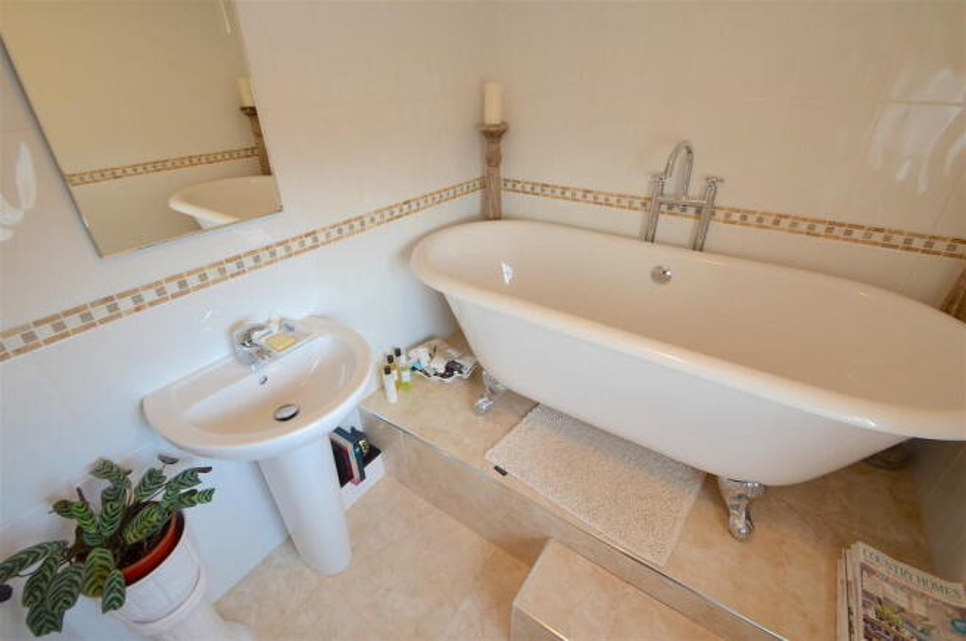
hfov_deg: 100.5
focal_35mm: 15
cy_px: 320
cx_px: 483
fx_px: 402
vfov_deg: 77.1
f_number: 7.1
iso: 200
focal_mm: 10
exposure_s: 1/5
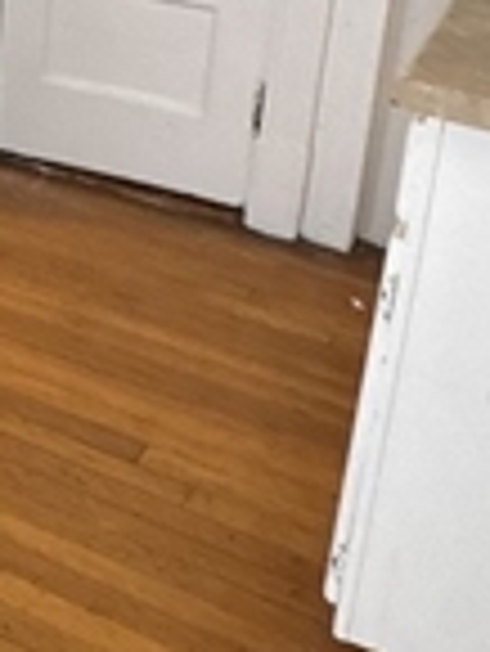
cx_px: -126
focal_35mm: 74
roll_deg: -1.3
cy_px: 13
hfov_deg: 18.7
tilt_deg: -20.4
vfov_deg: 25.1
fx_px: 1395
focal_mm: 2.22
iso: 320
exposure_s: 1/60
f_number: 2.2
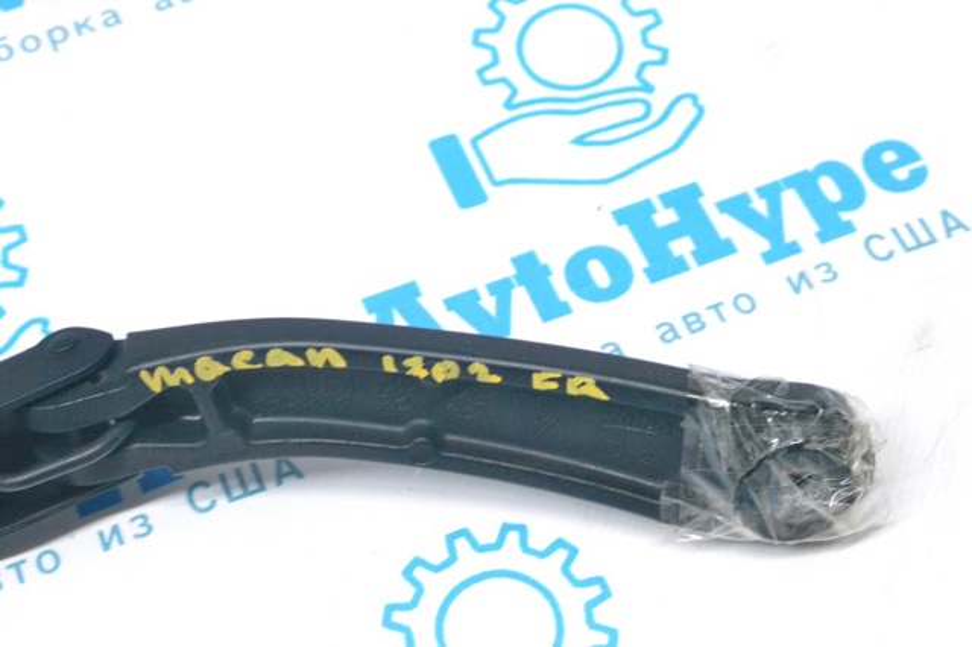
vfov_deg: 18.9
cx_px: 486
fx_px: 1943
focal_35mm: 72
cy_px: 324
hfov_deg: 28.1
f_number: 10
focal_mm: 48
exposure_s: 1/160
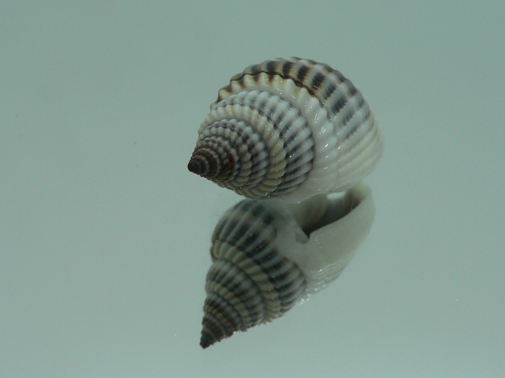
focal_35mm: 45
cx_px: 273
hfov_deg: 42.0
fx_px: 656
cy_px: 162
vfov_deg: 32.1
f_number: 2.8
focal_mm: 4.6
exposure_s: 1/60
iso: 80
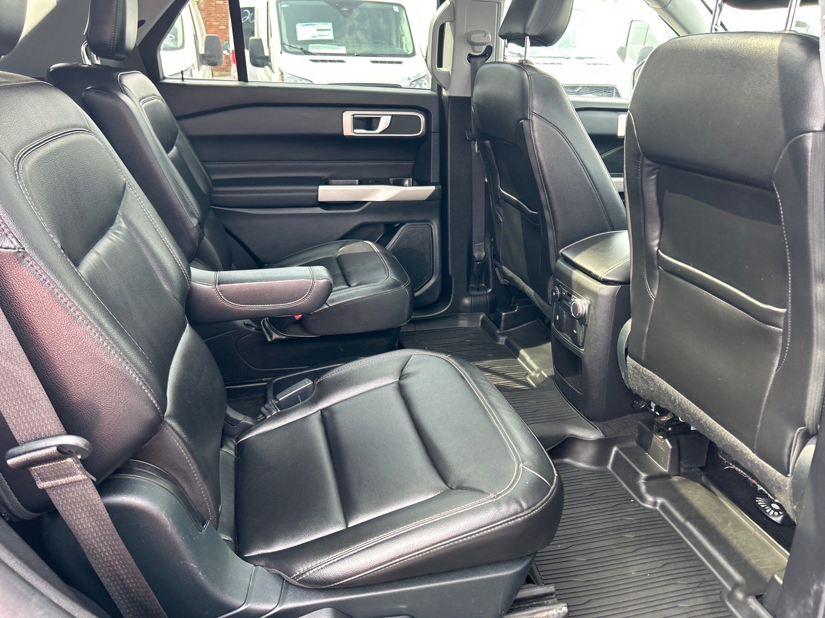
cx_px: 412
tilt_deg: -20.3
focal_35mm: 26
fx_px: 620
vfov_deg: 53.1
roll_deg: +1.5
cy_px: 309
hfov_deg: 67.3
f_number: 1.5
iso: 100
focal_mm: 5.7
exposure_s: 1/121
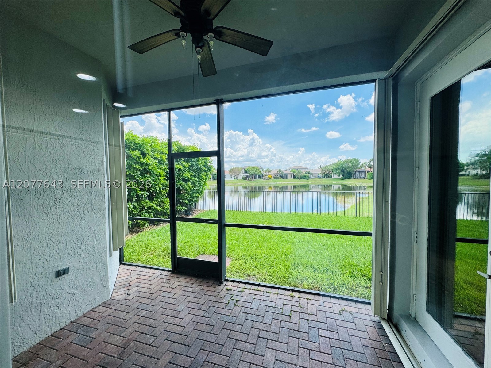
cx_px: 246
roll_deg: +0.5
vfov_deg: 85.7
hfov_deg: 102.1
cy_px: 184
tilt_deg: -2.1
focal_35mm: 14
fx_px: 199
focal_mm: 2.22
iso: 40
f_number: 2.2
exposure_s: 1/308
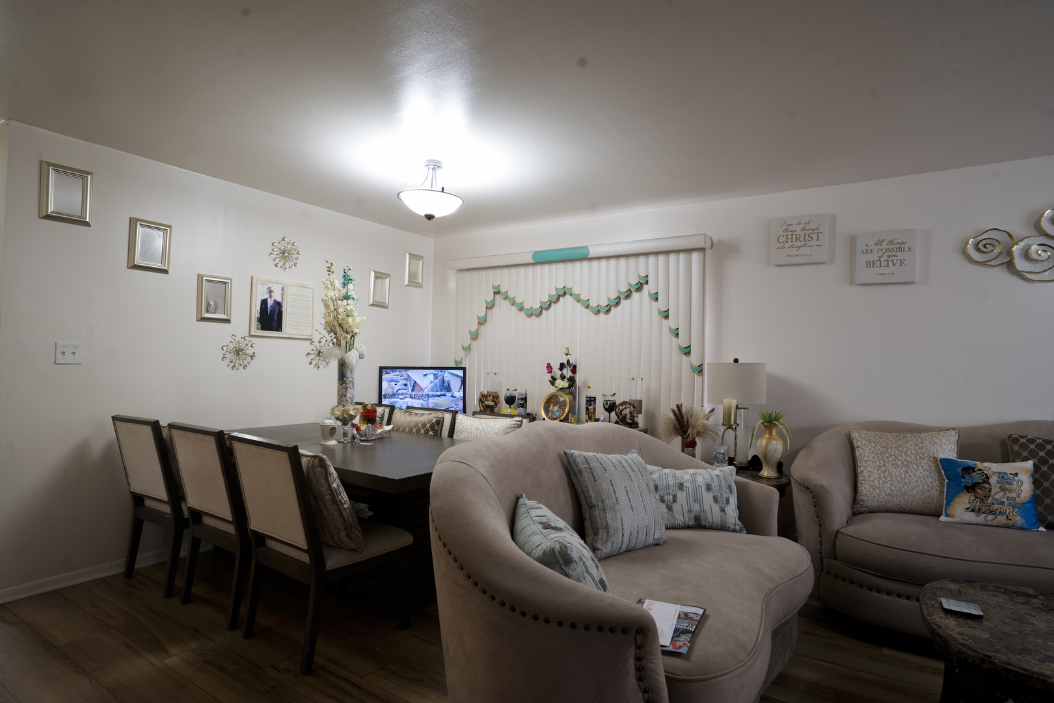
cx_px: 527
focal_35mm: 19
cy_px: 352
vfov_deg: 64.6
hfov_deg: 86.9
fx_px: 556
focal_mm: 19
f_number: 9
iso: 100
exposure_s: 1/1.25
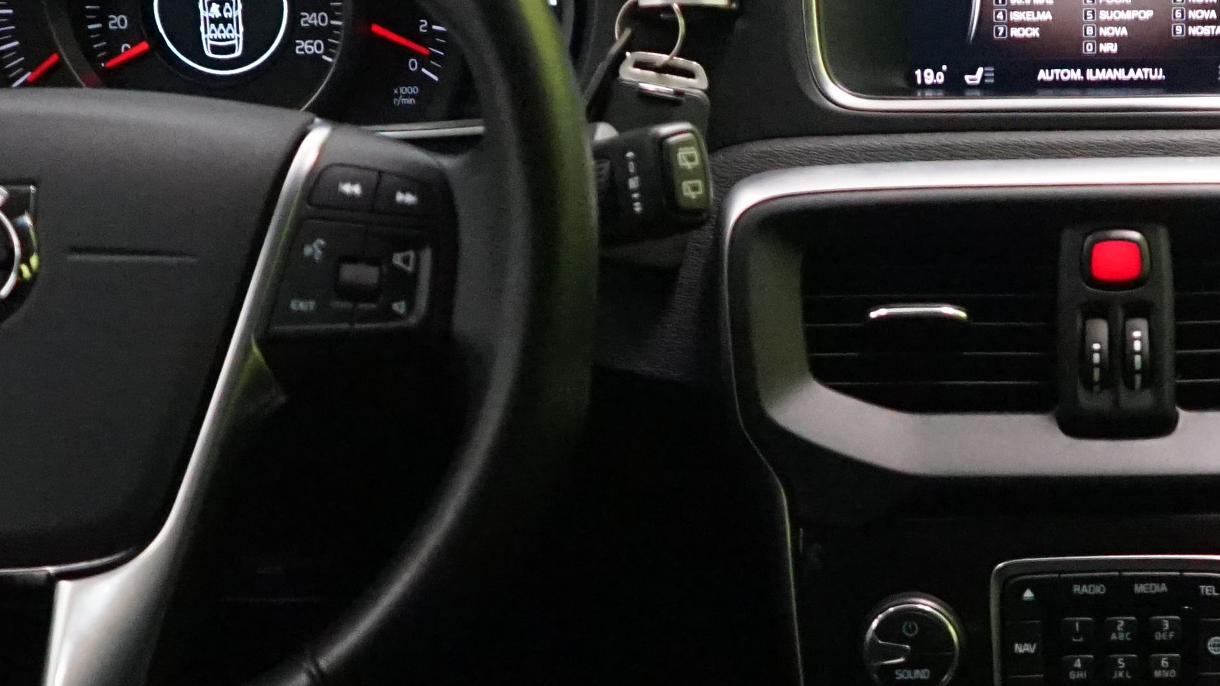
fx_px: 3041
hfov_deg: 22.3
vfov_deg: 12.8
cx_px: 1047
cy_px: 536
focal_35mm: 94
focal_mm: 28
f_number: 3.5
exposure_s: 1/125
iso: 6400
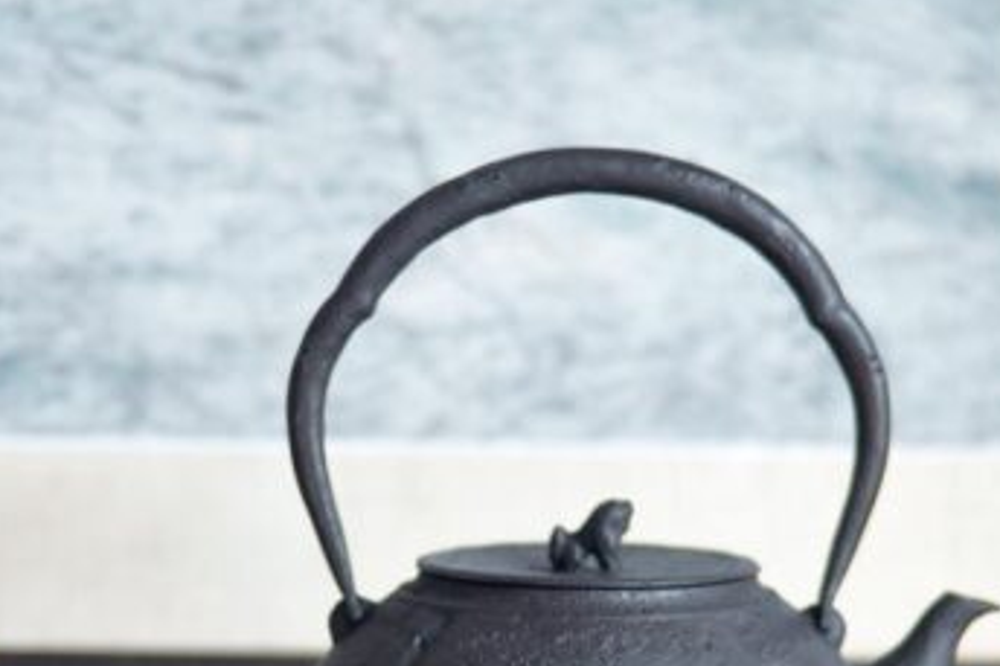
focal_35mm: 131
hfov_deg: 15.6
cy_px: 558
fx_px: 3637
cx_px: 610
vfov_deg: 10.4
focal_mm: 50
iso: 1250
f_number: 2.2
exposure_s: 1/1000
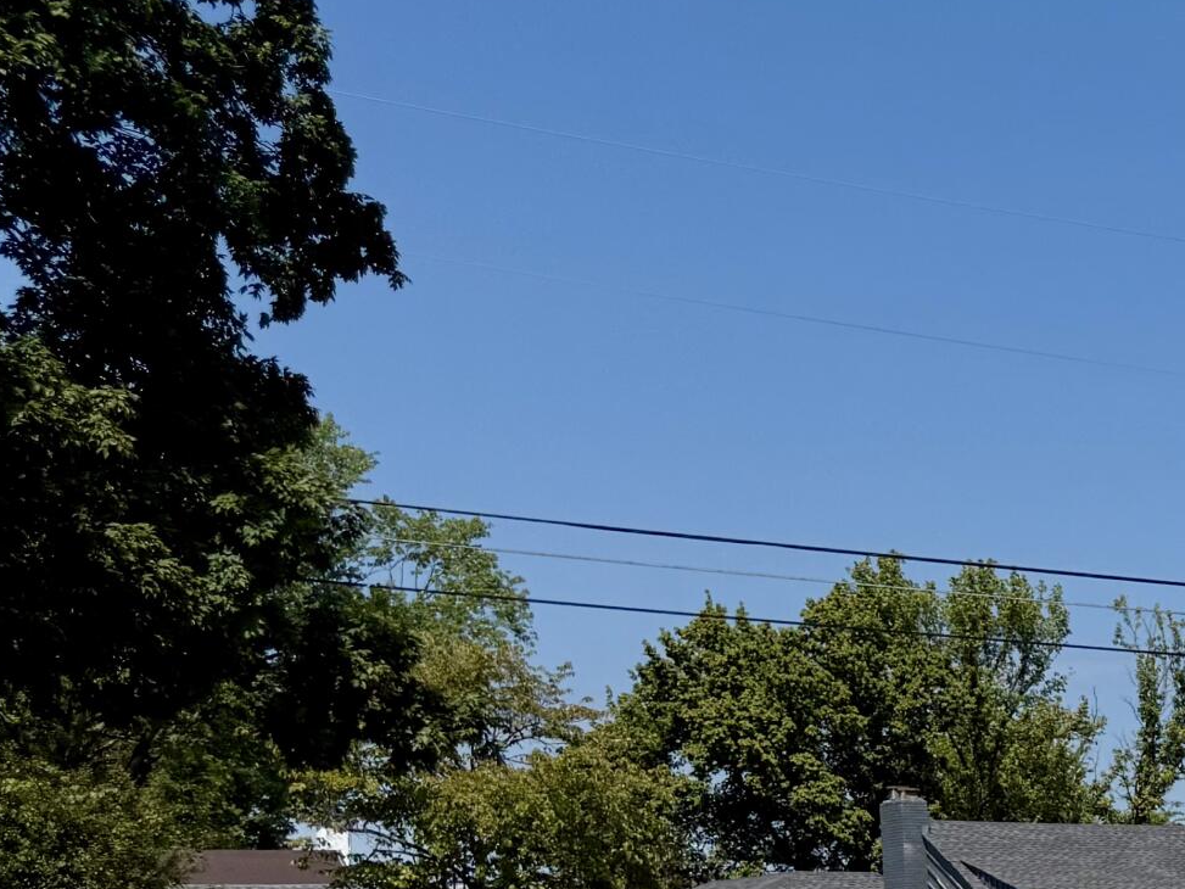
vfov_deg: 18.4
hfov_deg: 22.0
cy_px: 1178
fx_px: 2534
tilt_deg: -2.8
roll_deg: +1.2
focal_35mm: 74
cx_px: 1755
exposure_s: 1/8130
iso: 80
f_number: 1.78
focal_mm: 6.76
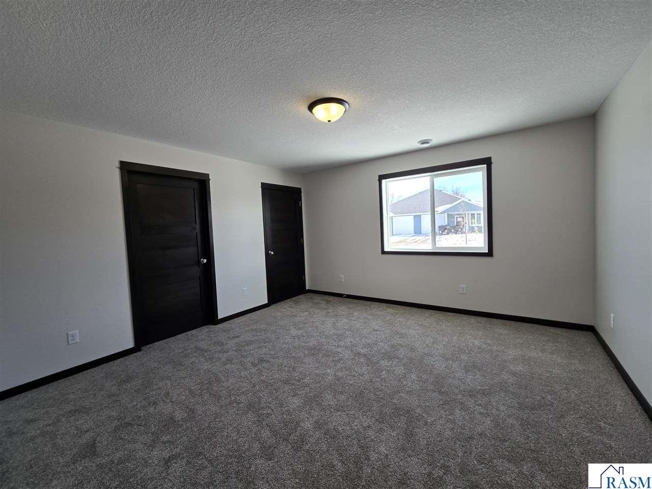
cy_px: 244
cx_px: 326
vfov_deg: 89.9
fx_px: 245
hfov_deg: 106.2
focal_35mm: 13
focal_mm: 2.2
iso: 50
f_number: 2.2
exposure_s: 1/125
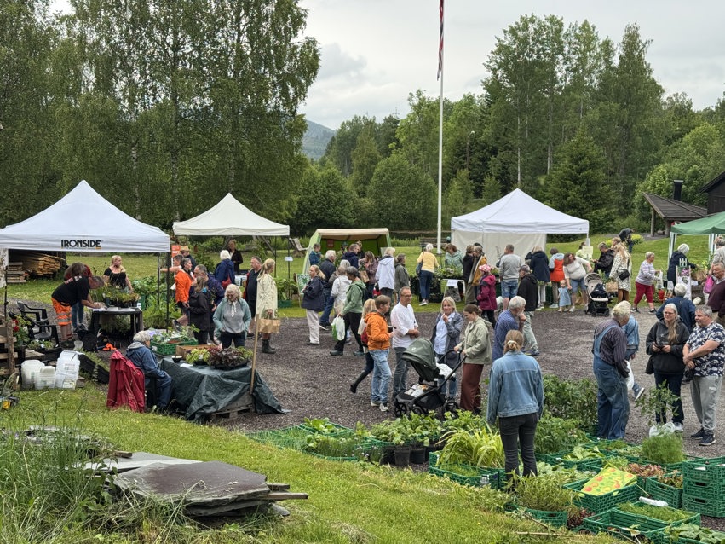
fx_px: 1005
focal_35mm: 48
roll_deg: -0.2
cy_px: 272
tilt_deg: -6.2
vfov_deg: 30.3
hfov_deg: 39.7
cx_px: 362
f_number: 1.78
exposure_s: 1/364
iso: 64
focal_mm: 6.76
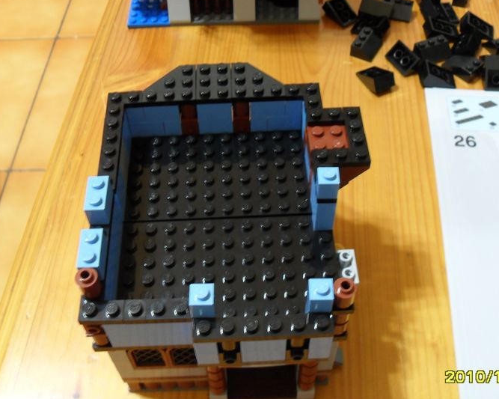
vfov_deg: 36.5
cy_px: 195
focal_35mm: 41
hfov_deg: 44.8
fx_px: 605
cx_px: 266
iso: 200
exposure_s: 1/6
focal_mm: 6.2
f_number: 2.8
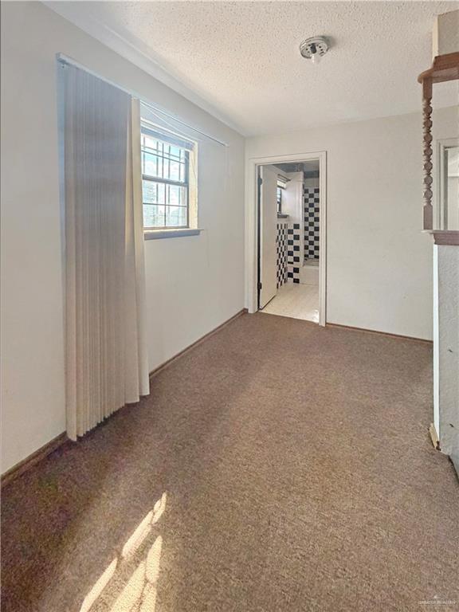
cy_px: 306
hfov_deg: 85.7
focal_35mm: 14
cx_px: 230
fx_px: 248
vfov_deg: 102.1
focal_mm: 2.22
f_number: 2.2
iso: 320
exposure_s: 1/116
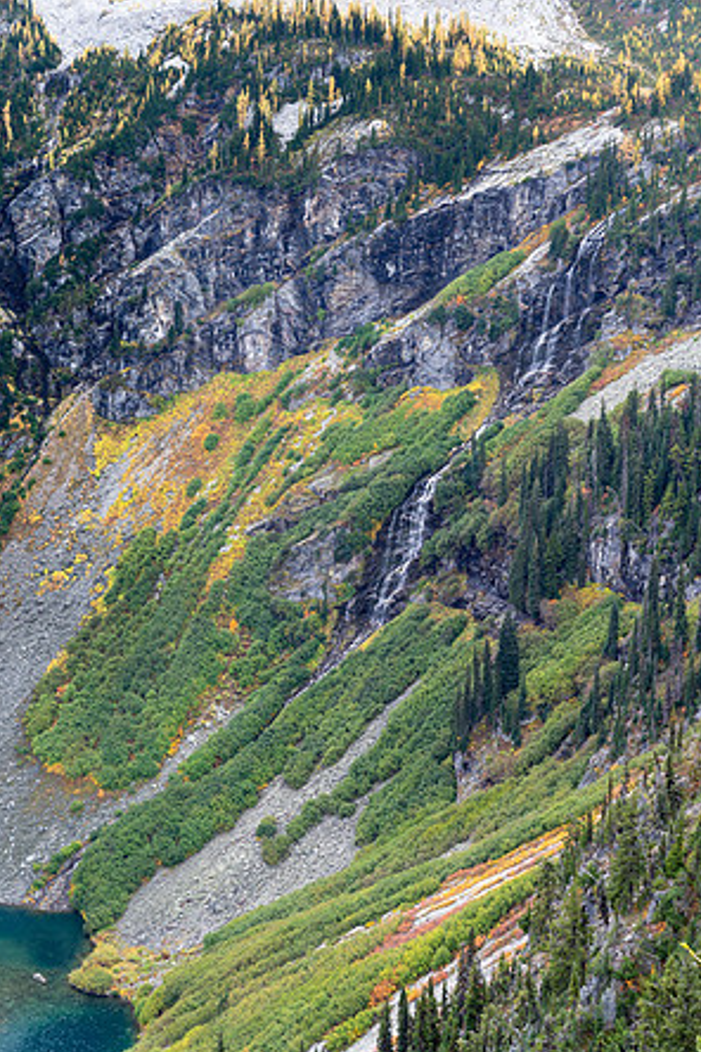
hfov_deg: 19.2
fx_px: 2074
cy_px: 526
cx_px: 350
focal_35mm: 71
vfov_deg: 28.5
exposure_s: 1/80
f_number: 4
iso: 100
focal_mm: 70
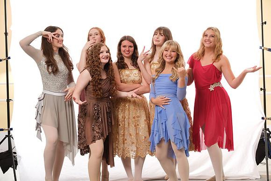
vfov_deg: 17.5
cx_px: 136
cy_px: 90
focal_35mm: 78
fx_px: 587
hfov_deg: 26.0
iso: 125
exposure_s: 1/250
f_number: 5.6
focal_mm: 52
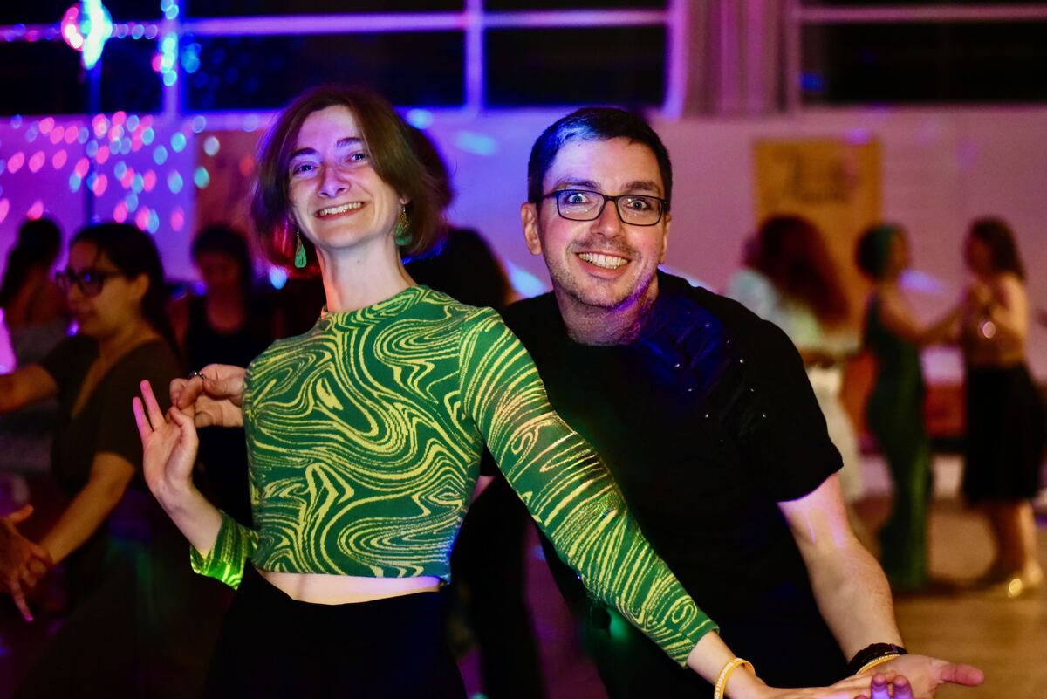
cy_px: 350
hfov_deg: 39.6
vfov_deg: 27.0
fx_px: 1455
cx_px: 524
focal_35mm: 50
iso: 3200
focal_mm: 50
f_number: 1.8
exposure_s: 1/125
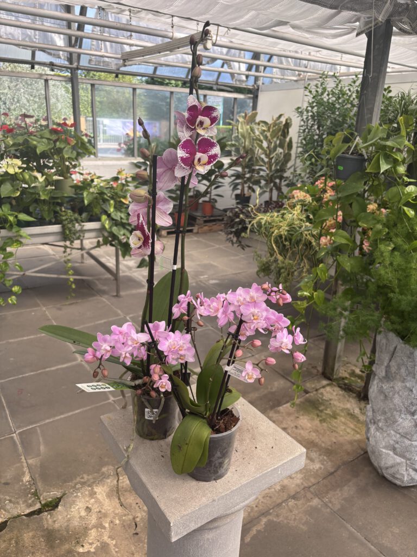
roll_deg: -2.9
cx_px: 208
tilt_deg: -20.0
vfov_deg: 67.3
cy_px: 278
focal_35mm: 26
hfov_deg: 53.1
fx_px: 418
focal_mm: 5.96
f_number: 1.6
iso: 50
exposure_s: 1/337
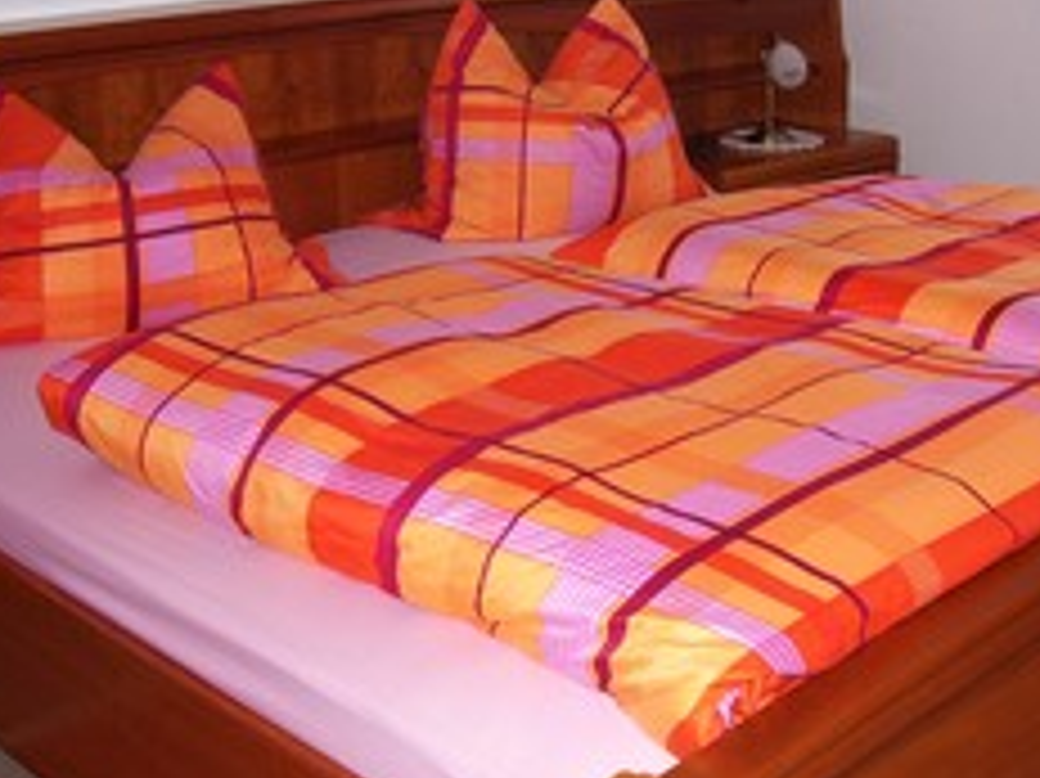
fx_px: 1772
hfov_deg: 32.7
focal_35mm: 59
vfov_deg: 24.8
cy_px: 346
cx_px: 581
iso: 80
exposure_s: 1/60
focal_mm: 5.6
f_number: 2.7
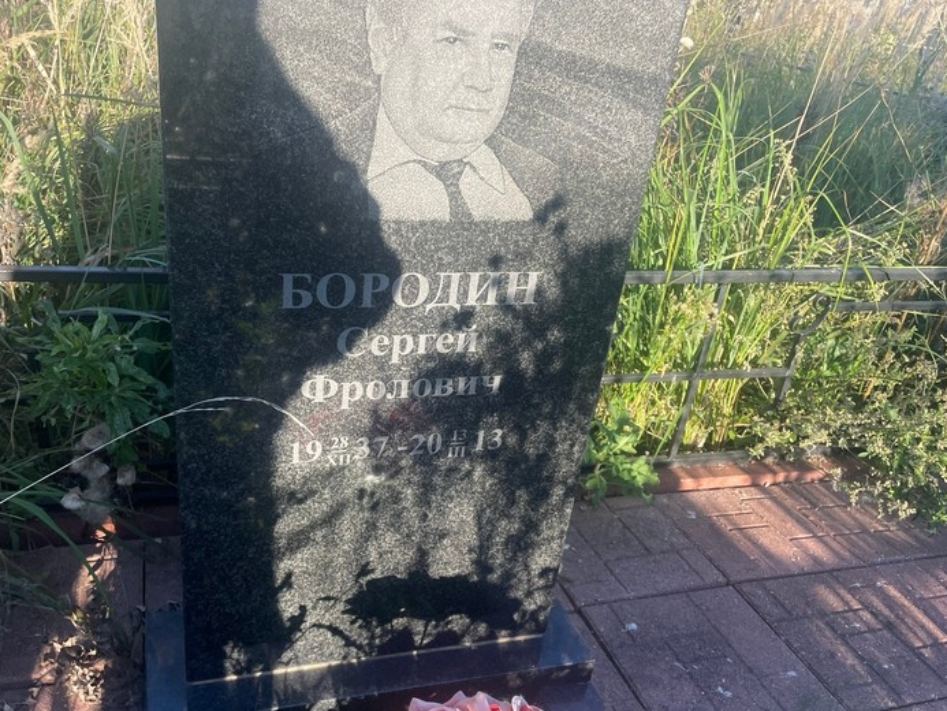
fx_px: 821
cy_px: 399
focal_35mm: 30
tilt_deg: -33.1
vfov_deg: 46.7
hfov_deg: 59.7
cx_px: 407
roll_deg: -5.7
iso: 32
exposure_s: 1/1182
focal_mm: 4.2
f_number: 1.6
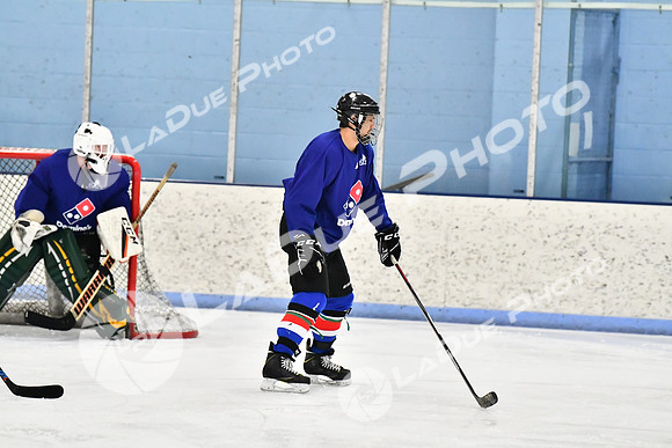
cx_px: 336
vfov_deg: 7.0
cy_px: 224
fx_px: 3641
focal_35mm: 195
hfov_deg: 10.5
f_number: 3.2
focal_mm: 130
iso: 6400
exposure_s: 1/1250
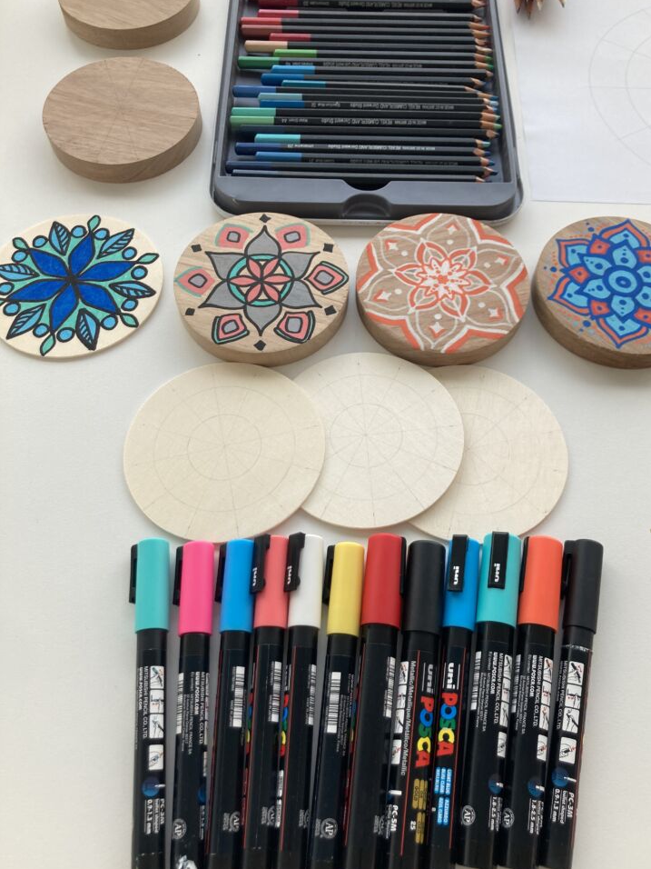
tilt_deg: -61.9
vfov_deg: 60.0
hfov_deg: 46.8
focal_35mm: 30
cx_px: 348
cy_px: 445
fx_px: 752
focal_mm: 3.99
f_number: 1.8
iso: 32
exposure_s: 1/121
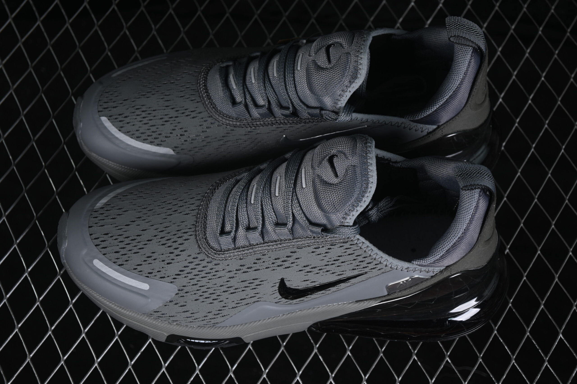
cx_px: 288
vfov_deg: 18.2
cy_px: 192
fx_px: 1202
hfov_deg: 27.0
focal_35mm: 75
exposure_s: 1/60
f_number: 6.3
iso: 160
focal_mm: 50
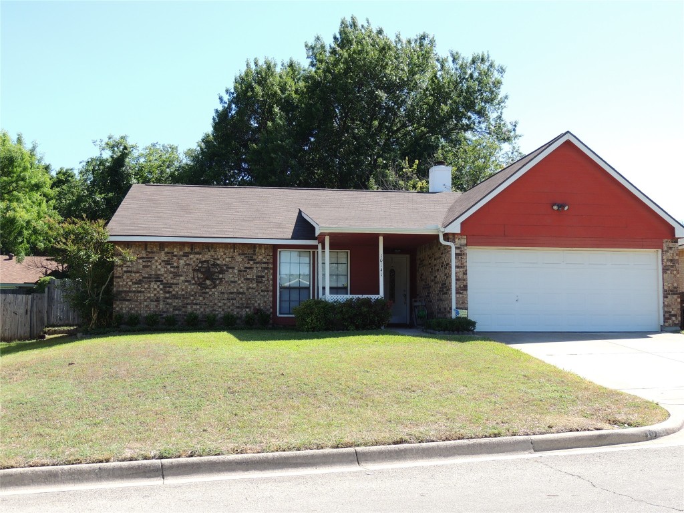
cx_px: 342
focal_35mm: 40
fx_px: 790
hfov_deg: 46.8
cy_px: 256
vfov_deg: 36.0
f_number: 3.3
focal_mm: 7.1
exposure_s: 1/500
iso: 100
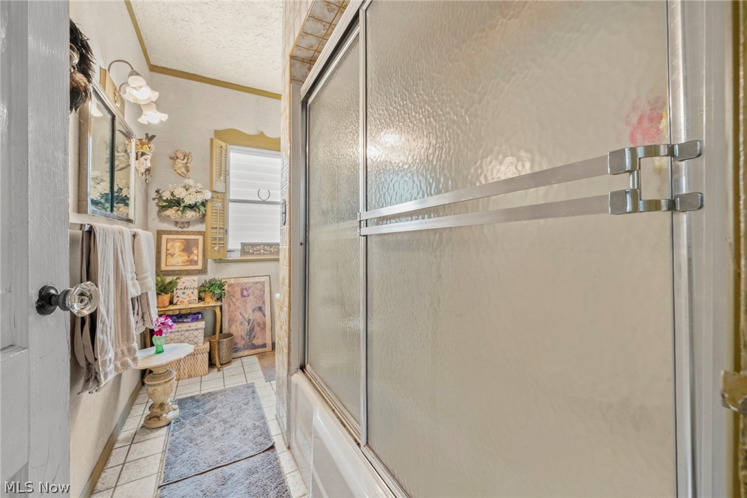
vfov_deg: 81.2
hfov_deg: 104.3
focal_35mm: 14
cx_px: 374
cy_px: 249
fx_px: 290
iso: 250
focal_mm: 14
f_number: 9
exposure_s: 1/1.25
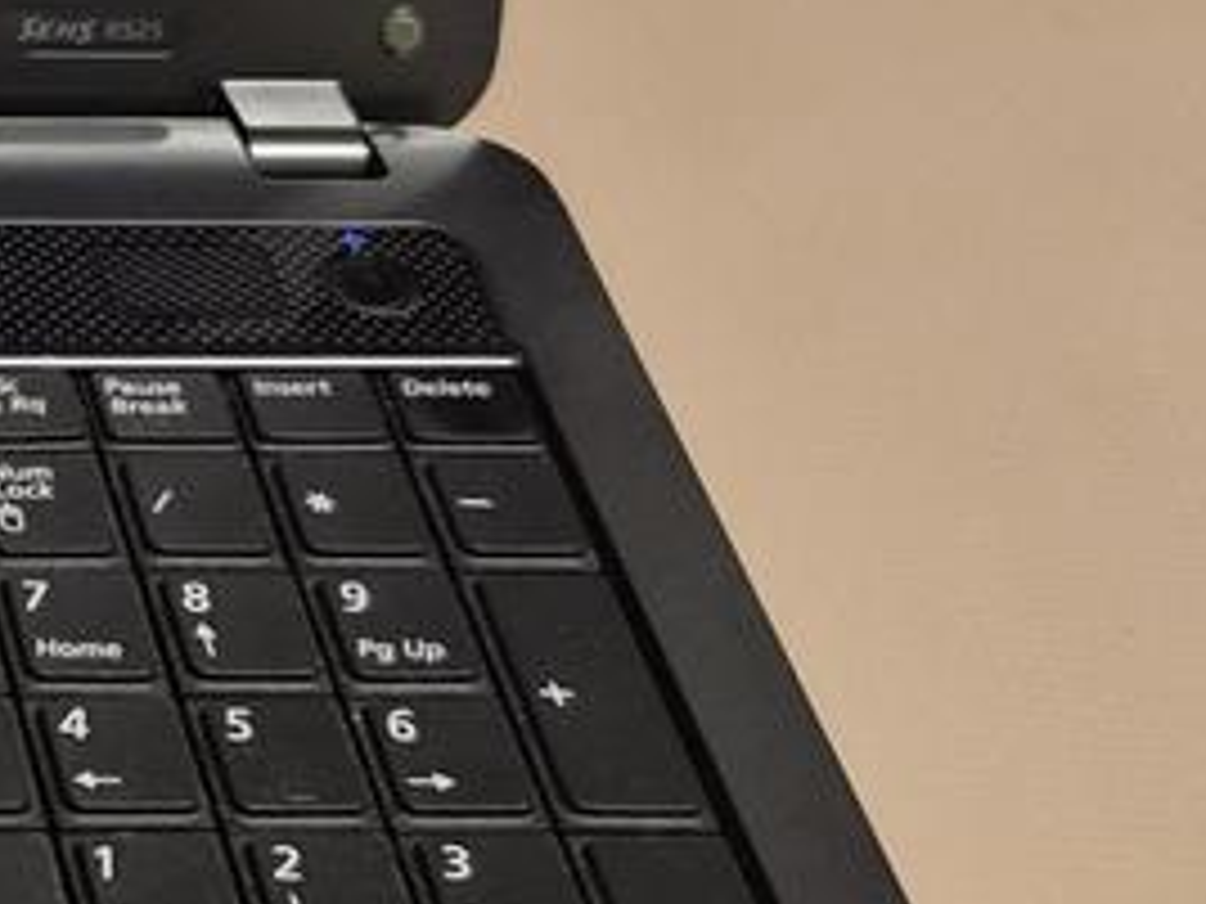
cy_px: 189
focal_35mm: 110
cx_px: -882
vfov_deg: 13.4
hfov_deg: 15.6
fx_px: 3832
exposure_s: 1/120
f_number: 1.8
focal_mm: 5.4
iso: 200
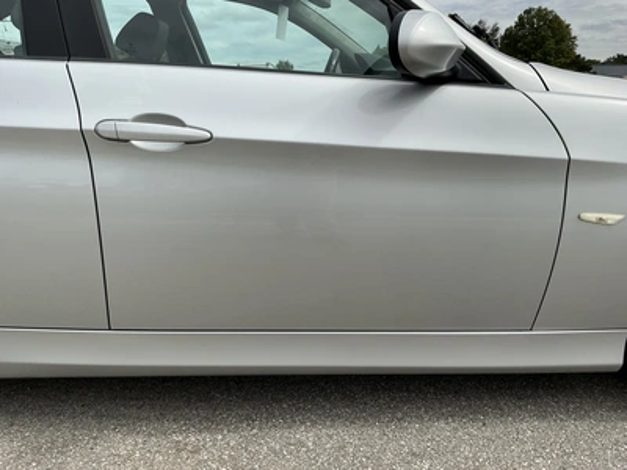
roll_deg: +0.3
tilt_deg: -14.8
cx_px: 314
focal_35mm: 28
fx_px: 507
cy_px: 235
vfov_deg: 49.7
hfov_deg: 63.4
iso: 25
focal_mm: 3
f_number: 1.8
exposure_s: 1/2141
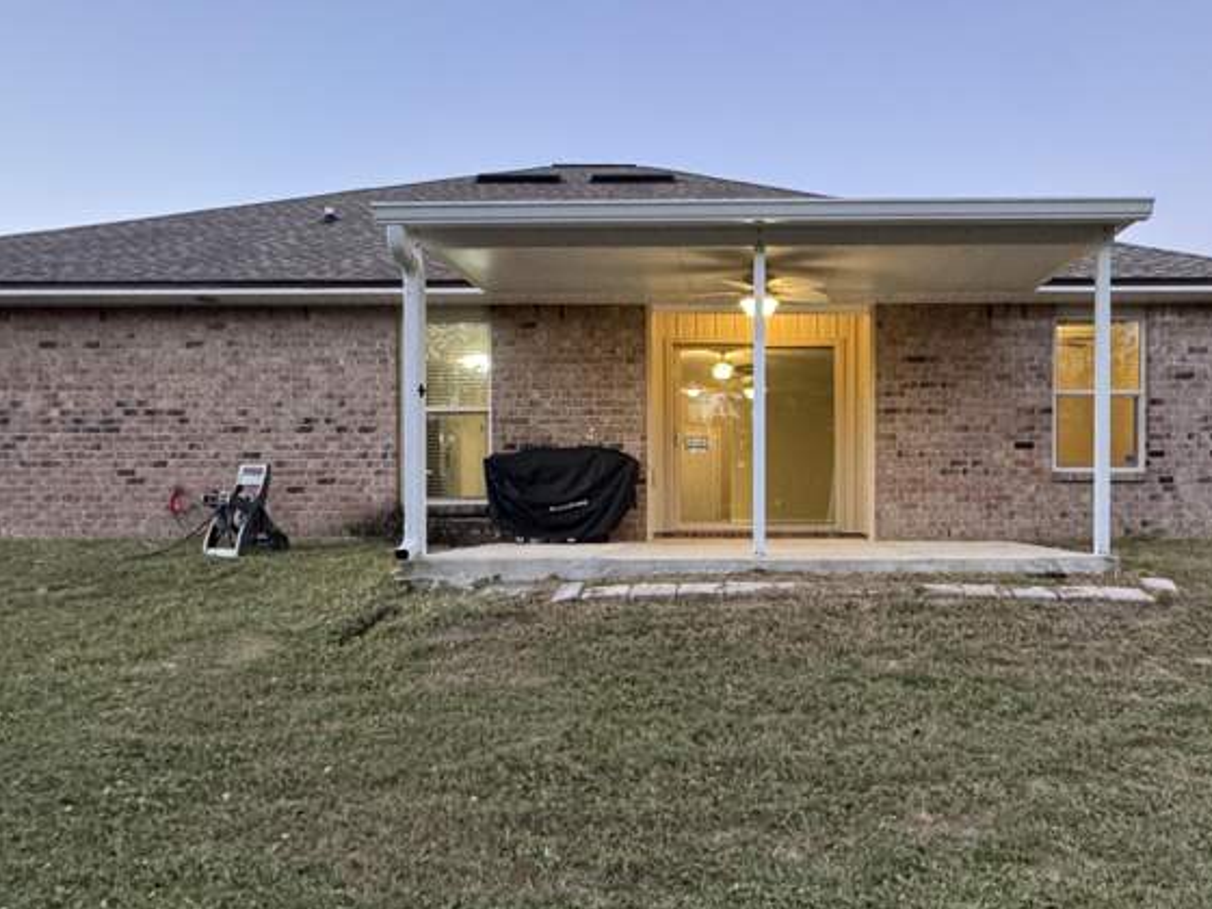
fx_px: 700
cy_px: 528
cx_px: 480
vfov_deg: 65.6
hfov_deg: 80.7
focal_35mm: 20
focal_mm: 2.22
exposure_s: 1/60
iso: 800
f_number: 2.2
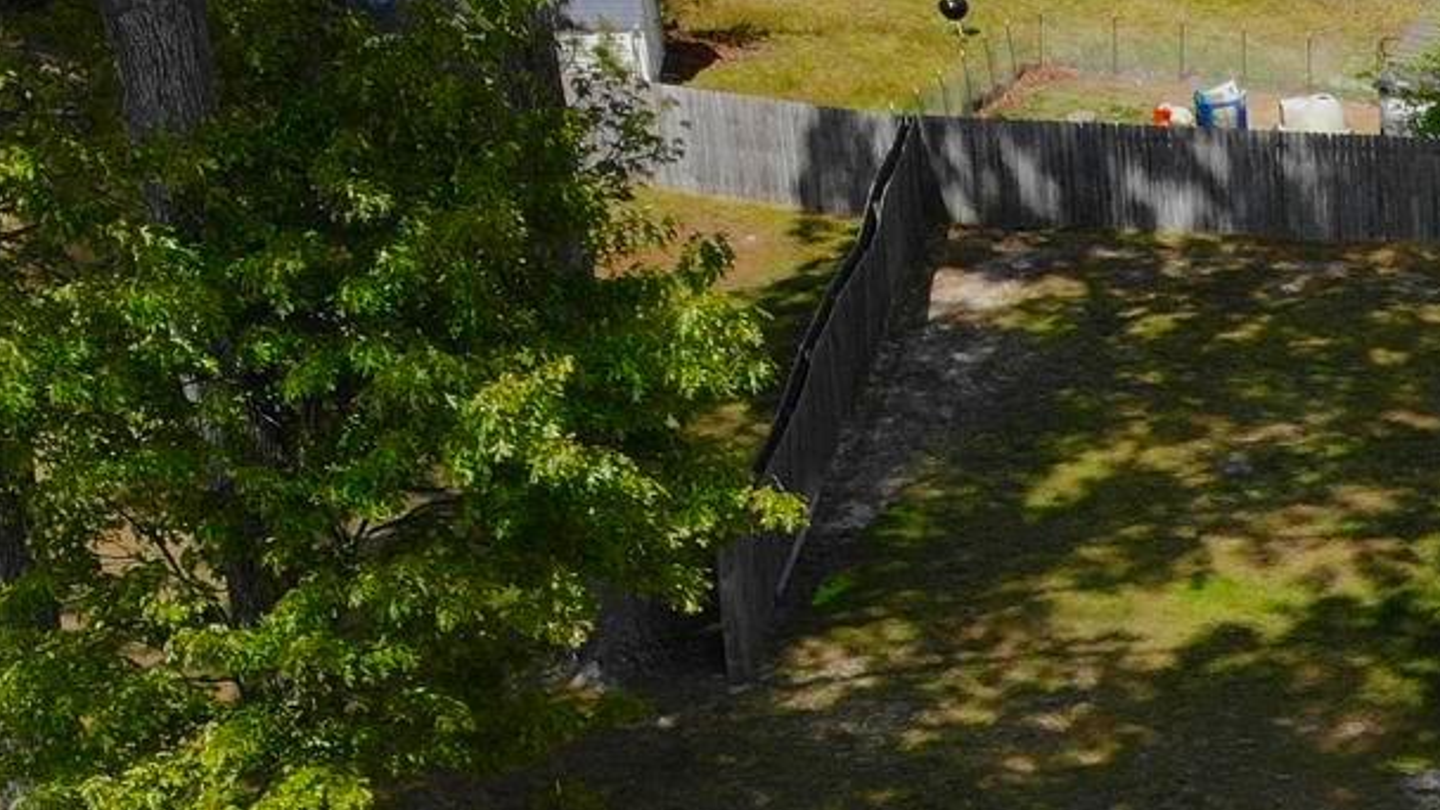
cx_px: 2252
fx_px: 3360
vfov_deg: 13.2
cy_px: 1092
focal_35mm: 88
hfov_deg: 20.2
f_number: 2.8
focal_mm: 4.5
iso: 110
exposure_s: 1/899
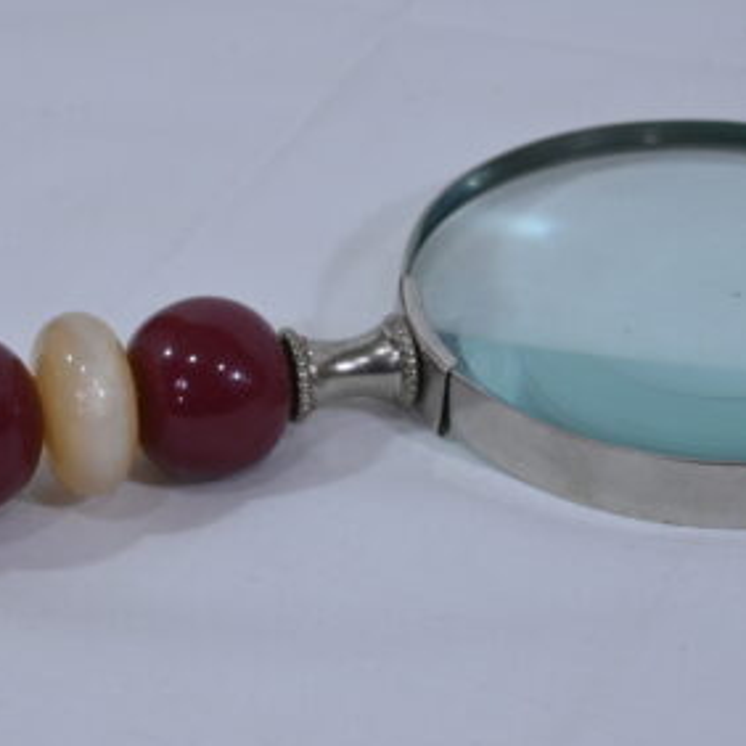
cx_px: 307
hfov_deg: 18.5
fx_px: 2292
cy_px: 417
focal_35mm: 94
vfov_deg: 18.5
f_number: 10
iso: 640
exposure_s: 1/125
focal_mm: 52
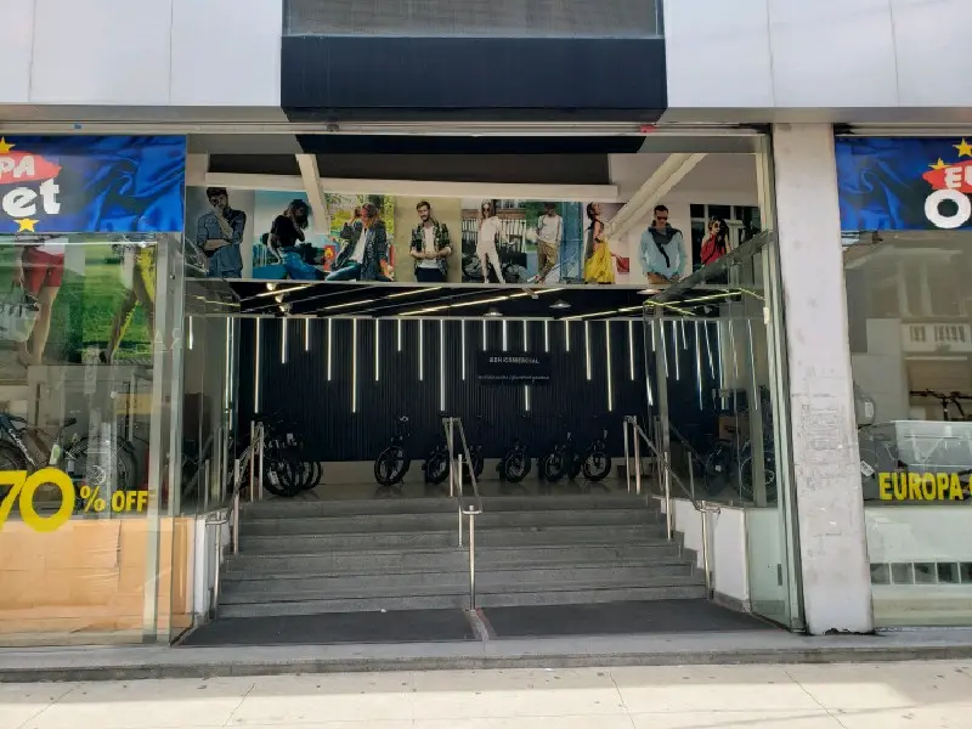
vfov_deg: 53.1
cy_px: 364
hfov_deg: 67.3
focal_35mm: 26
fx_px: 730
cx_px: 486
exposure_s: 1/312
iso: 50
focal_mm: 4.3
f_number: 2.4
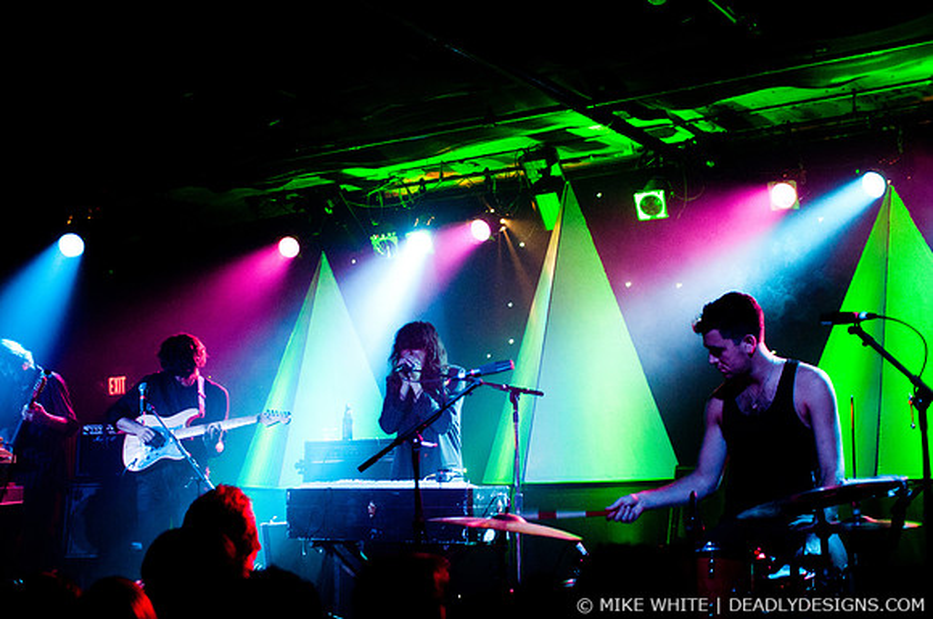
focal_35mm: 45
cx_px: 466
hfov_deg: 43.7
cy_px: 310
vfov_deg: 29.8
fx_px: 1165
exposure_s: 1/50
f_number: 1.6
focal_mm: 30
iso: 1600
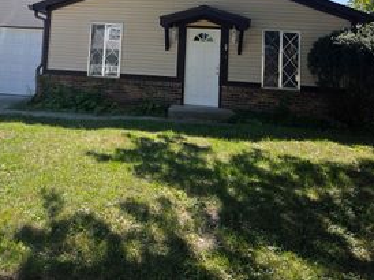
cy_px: 27
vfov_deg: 32.5
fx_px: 453
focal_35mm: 42
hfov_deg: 43.9
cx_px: 112
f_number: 1.8
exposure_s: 1/2820
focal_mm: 5.4
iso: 80
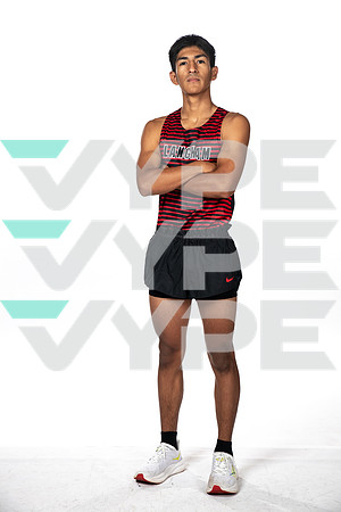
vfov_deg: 33.4
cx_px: 170
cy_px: 256
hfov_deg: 22.6
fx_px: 852
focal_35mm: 60
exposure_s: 1/320
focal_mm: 60
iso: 400
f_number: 7.1
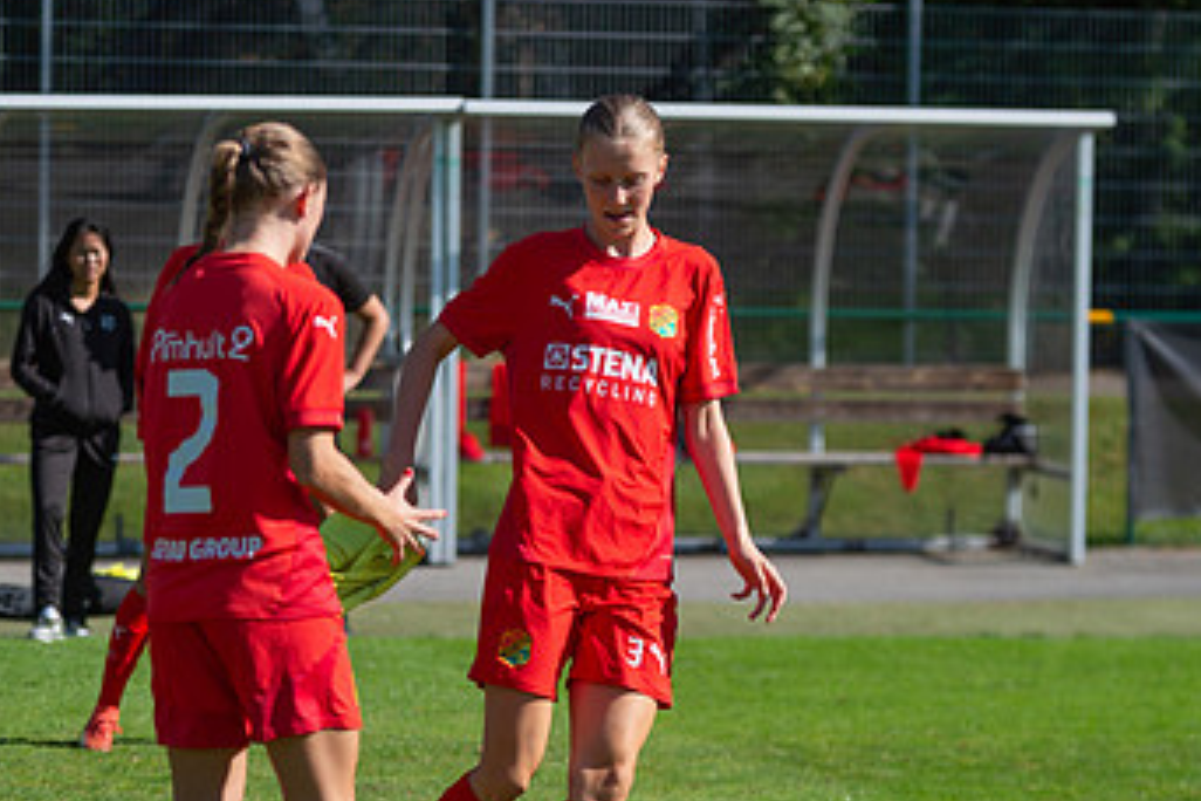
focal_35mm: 190
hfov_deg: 10.8
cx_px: 664
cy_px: 625
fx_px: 6338
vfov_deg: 7.2
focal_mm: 112
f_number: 3.2
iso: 100
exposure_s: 1/3200
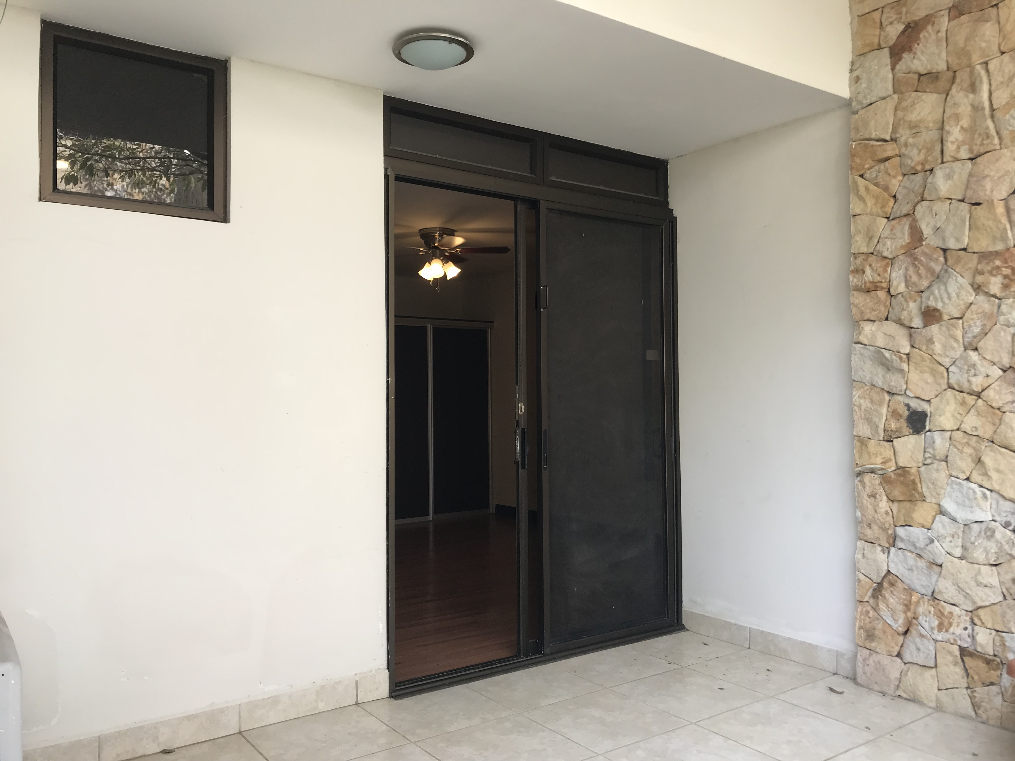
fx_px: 821
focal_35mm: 28
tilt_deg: +2.4
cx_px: 508
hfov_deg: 63.4
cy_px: 380
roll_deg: -0.8
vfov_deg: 49.7
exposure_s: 1/201
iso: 20
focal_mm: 3.99
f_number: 1.8
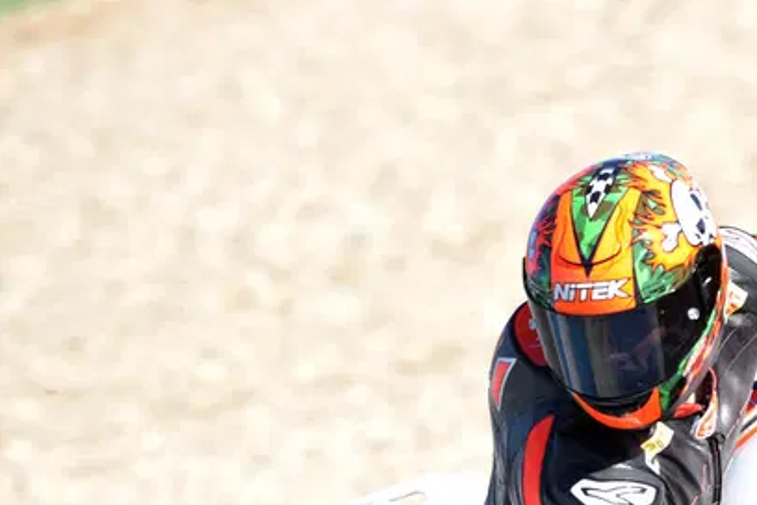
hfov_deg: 2.3
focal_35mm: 883
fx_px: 18566
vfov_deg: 1.6
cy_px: 597
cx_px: 1078
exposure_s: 1/1000
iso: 400
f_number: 7.1
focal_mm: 300
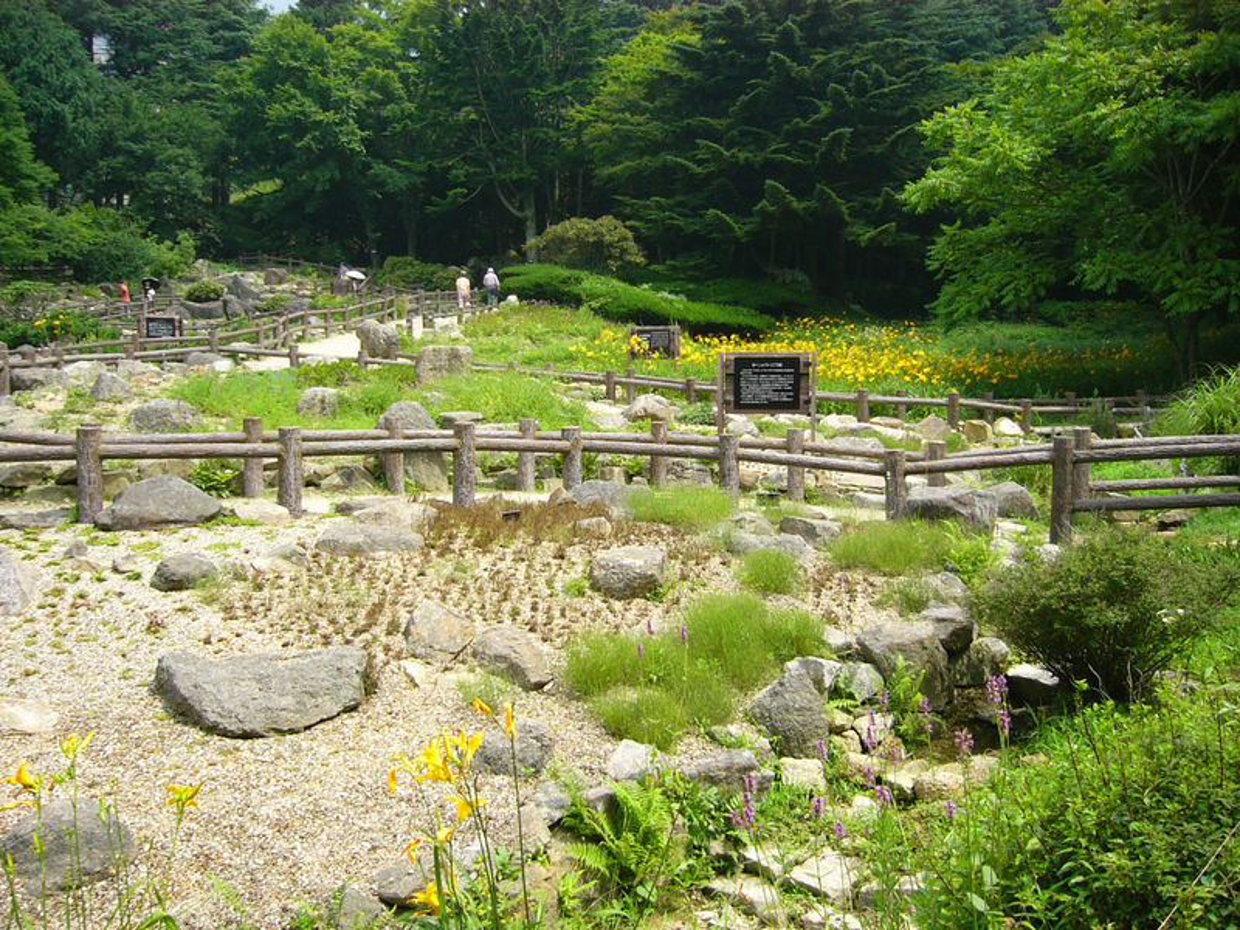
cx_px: 620
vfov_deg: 40.7
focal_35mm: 35
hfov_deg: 52.6
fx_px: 1254
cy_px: 465
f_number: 8
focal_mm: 5.8
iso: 50
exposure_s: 1/500
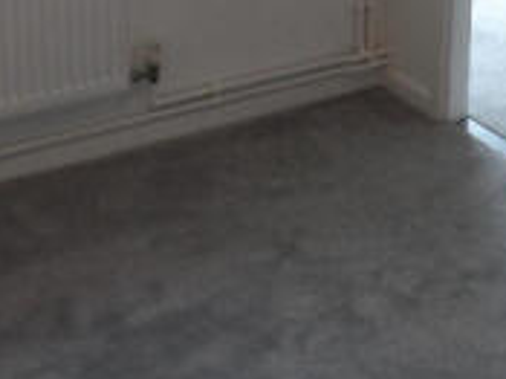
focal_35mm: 80
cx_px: 282
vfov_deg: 17.1
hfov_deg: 24.4
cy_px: -135
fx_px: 1169
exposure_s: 1/30
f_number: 3.2
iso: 160
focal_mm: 4
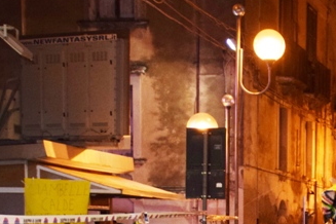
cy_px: 379
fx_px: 924
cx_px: 496
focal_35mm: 99
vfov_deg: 12.8
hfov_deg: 18.4
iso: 1250
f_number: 3.5
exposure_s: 1/60
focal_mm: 18
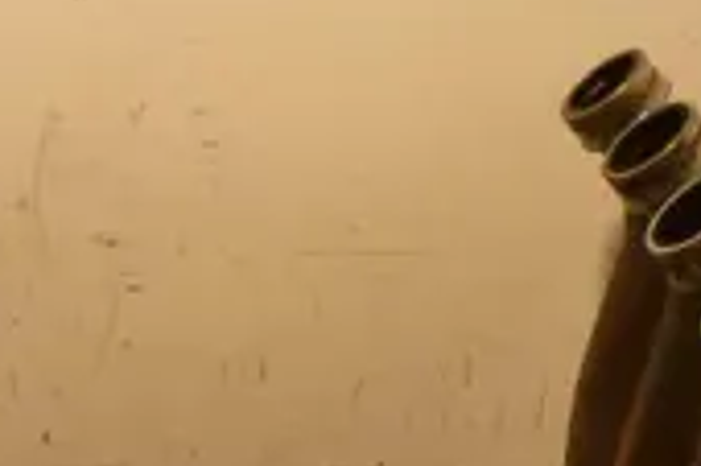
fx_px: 1887
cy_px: 528
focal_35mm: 97
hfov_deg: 20.9
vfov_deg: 13.7
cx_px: 202
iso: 80
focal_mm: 5.5
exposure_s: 1/60
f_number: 2.8
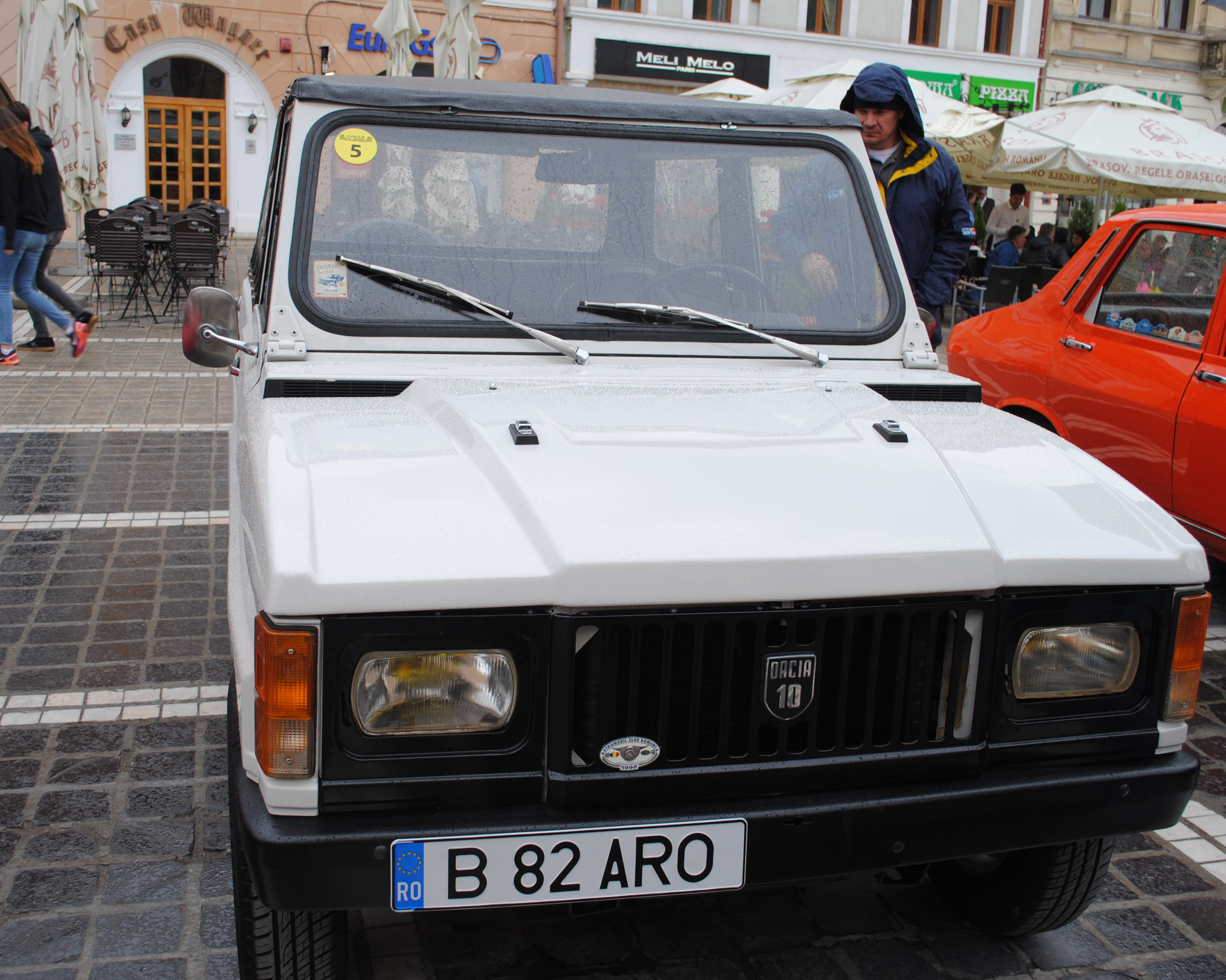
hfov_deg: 47.9
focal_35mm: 38
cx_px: 579
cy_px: 496
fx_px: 1379
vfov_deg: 39.2
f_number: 5.6
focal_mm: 22
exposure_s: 1/125
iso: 125
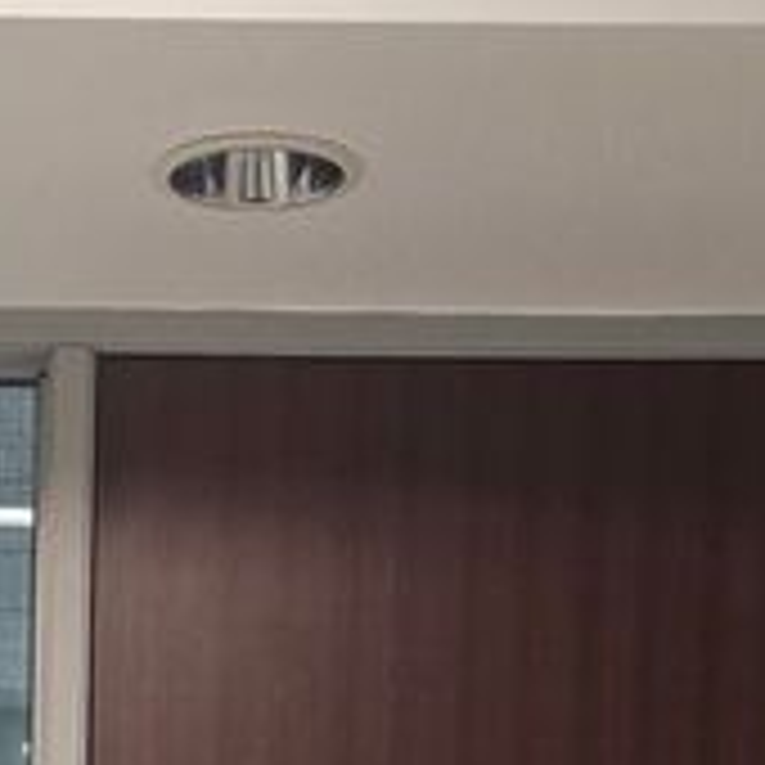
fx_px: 2550
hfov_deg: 16.7
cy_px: 1181
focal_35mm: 102
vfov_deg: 15.6
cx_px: 22
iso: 640
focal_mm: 6.3
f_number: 1.7
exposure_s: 1/120
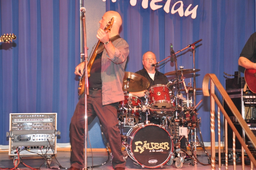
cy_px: 85
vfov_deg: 17.4
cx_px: 128
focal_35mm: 78
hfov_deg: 26.0
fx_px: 554
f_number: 5.6
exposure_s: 1/60
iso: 800
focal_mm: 52
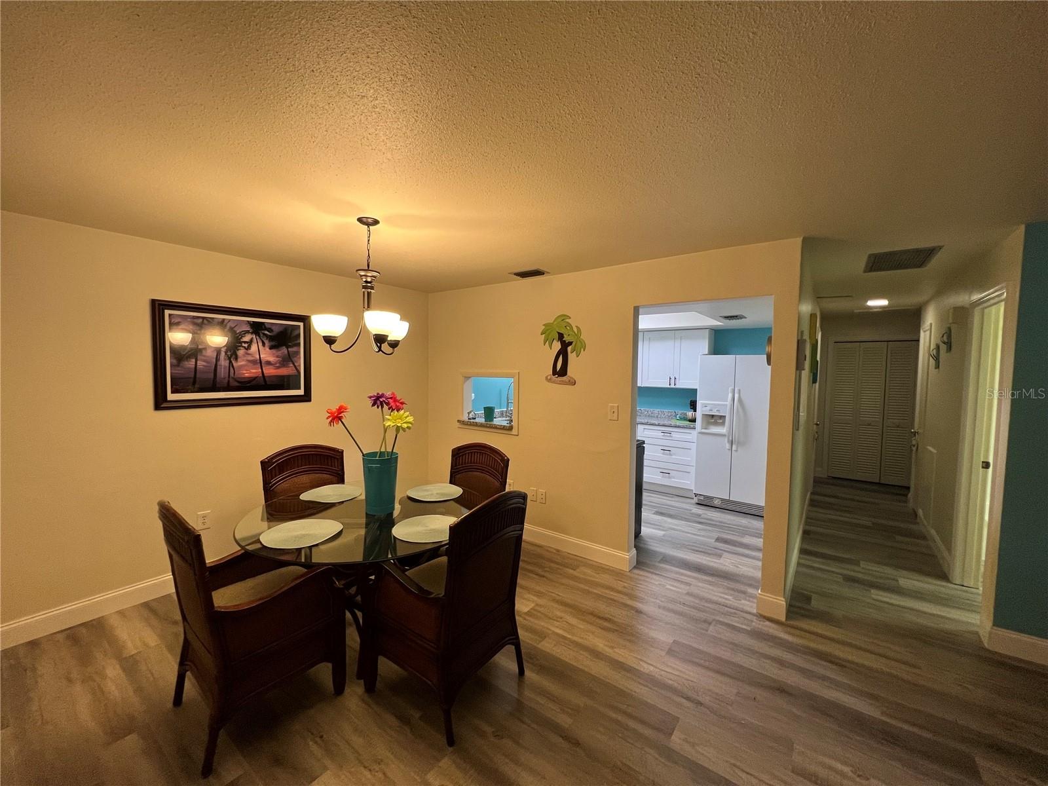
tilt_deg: -3.5
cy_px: 393
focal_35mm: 13
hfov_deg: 106.2
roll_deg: -0.9
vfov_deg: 89.9
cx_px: 524
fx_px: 394
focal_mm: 1.57
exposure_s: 1/60
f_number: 1.8
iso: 160
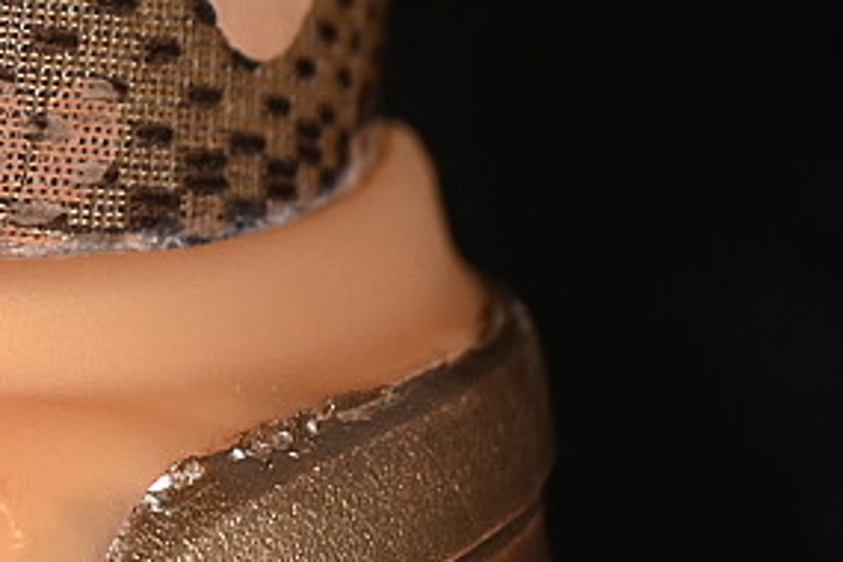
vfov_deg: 4.8
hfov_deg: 7.2
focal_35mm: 284
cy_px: -50
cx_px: -331
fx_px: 6650
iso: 160
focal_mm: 50
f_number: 6.3
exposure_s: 1/60
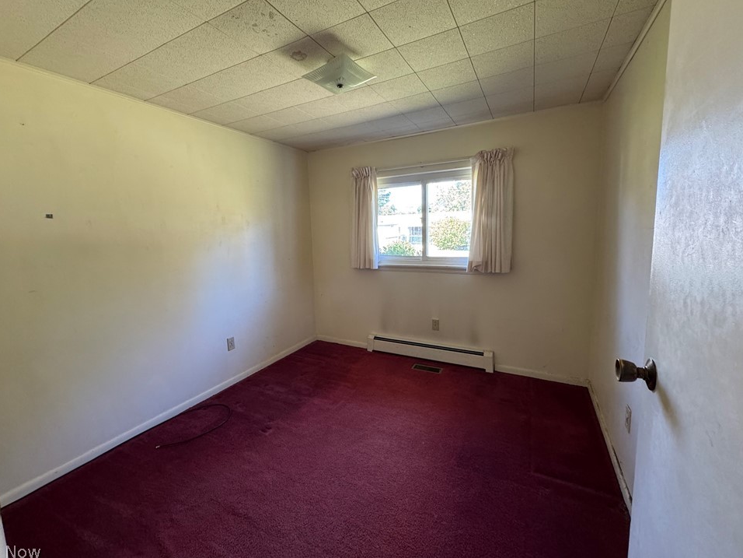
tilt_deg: -6.8
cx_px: 358
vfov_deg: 81.7
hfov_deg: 98.1
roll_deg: +1.8
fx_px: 322
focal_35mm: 15
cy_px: 266
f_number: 2.2
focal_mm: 2.22
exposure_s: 1/95
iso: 320
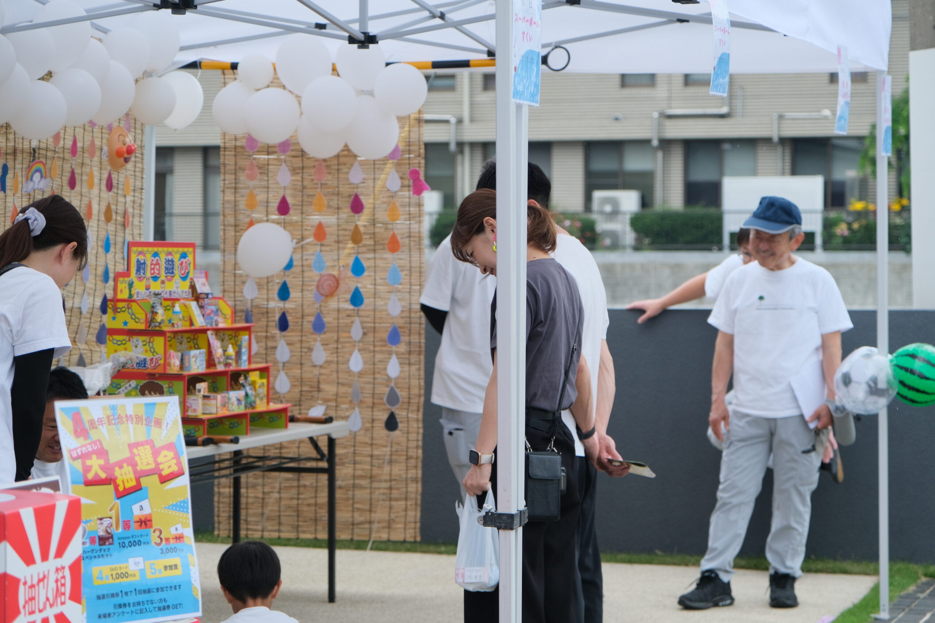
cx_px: 468
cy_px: 312
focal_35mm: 95
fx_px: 2467
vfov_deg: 14.4
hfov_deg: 21.5
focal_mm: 63
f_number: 4
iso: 640
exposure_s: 1/1000
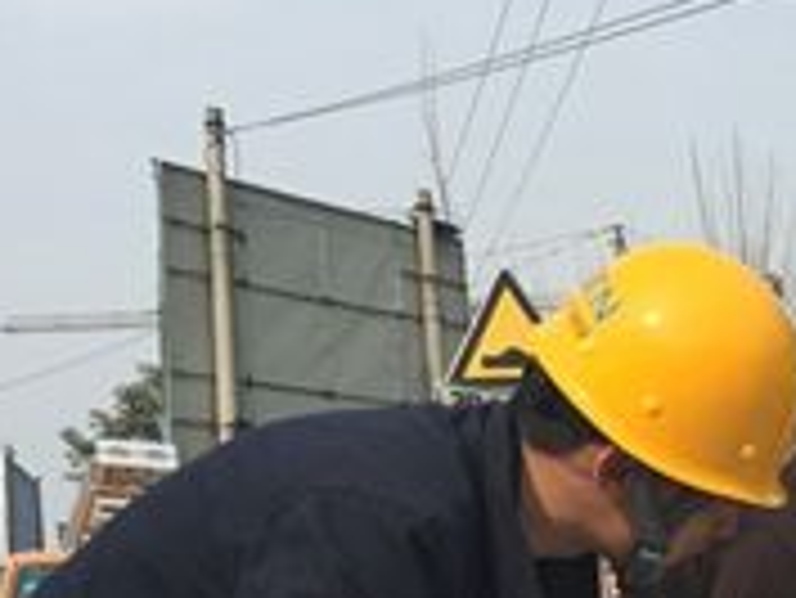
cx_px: 926
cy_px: 749
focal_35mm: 82
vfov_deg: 17.1
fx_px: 1887
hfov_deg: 22.2
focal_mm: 4.15
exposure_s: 1/1582
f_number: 2.2
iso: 32
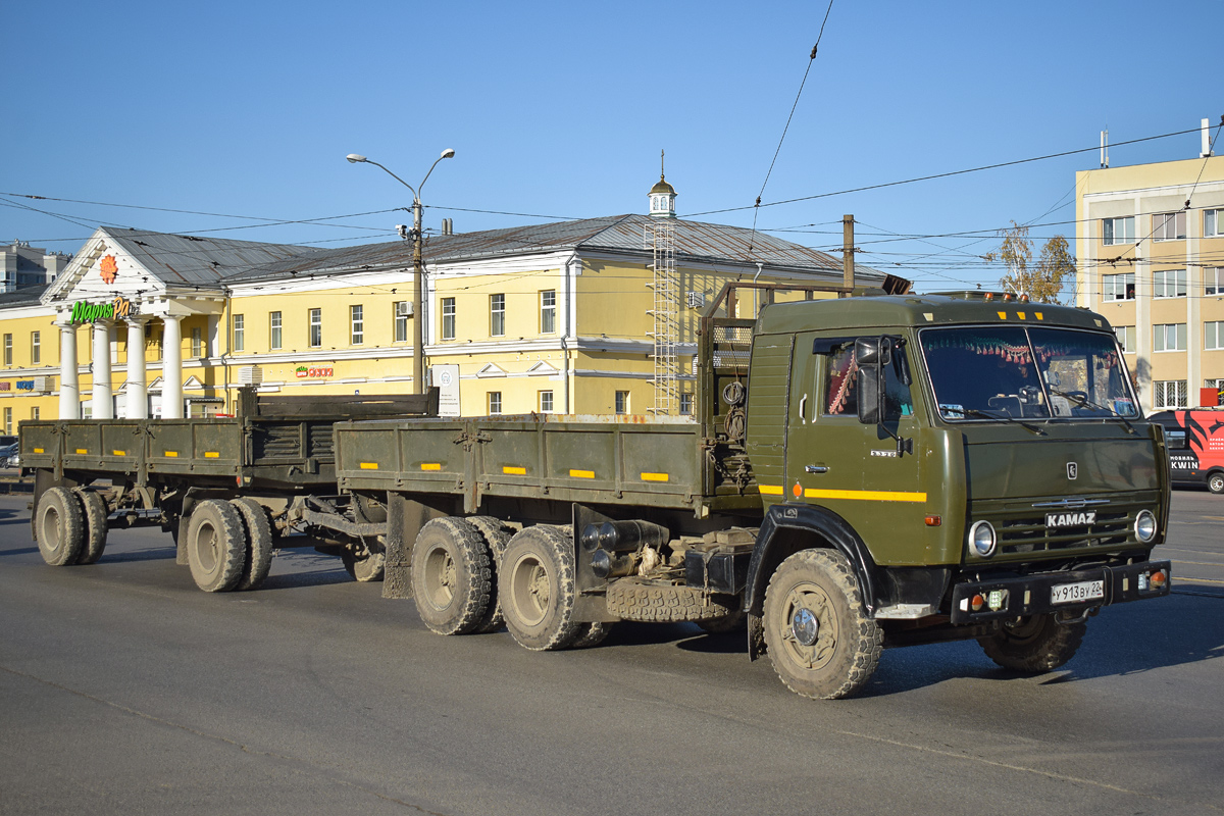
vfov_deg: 26.5
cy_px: 408
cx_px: 612
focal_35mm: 51
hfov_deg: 38.9
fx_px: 1734
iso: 200
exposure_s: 1/1600
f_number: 8
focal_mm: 34
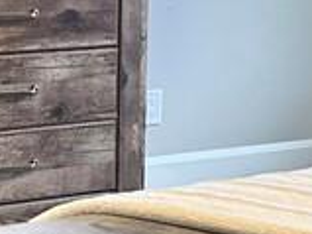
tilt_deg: -12.7
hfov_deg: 12.5
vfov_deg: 9.5
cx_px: 339
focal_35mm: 155
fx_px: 1396
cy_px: 59
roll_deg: -2.8
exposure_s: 1/60
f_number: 1.78
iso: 160
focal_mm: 6.86
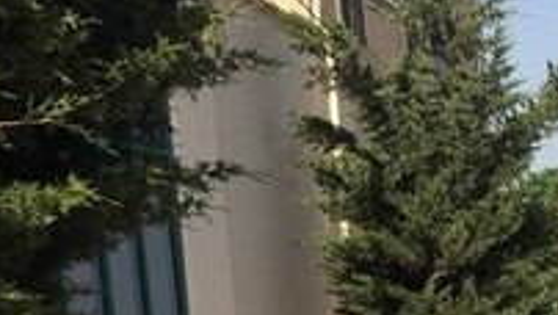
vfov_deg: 10.9
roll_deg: +0.1
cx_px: 837
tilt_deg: -11.4
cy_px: 587
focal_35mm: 103
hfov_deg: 18.4
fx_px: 1525
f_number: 2.2
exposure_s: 1/2415
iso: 32
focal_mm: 4.15
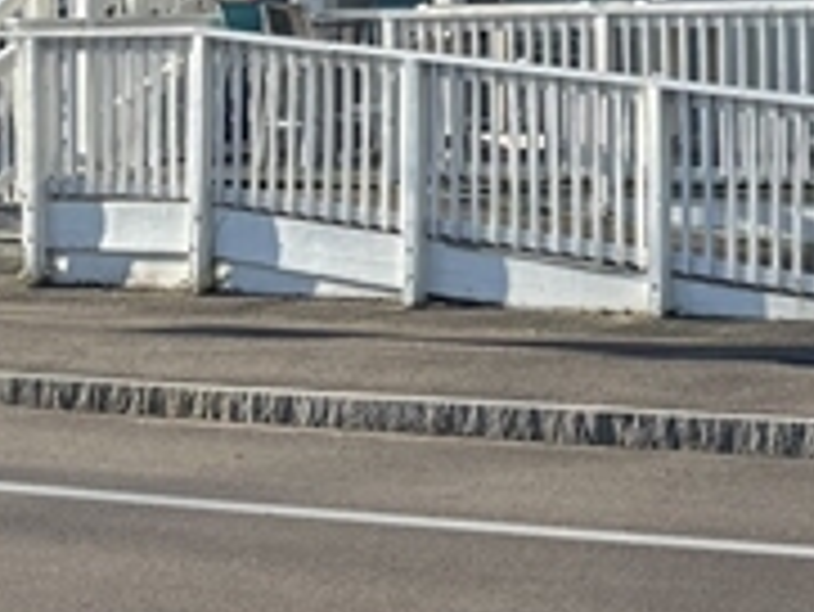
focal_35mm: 147
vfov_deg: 9.8
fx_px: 3459
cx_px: 1012
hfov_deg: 13.0
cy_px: -292
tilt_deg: +3.8
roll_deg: +0.8
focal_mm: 5.96
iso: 50
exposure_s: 1/2024
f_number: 1.6
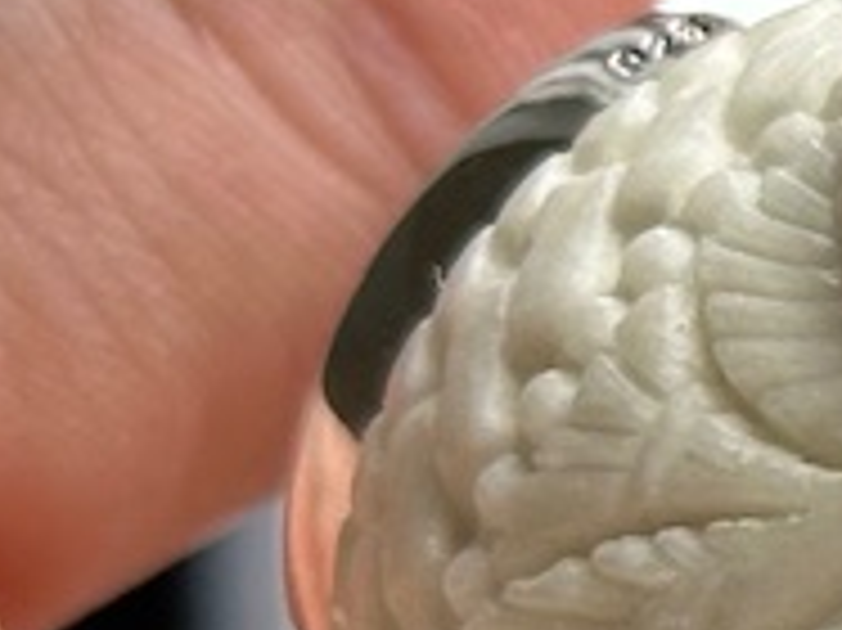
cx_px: 2476
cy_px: 441
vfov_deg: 4.5
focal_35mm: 329
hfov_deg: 5.7
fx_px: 7997
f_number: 1.78
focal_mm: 6.86
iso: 64
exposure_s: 1/887
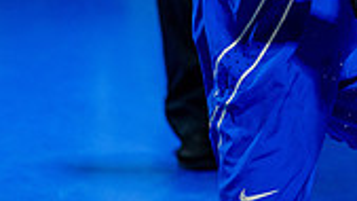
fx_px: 2215
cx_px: 545
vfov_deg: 5.2
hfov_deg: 9.0
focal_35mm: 234
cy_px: -50
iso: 4000
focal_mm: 65
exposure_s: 1/1000
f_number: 2
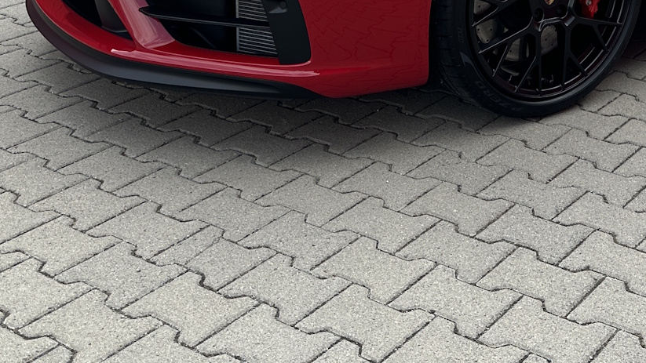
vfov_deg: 17.9
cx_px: 546
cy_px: -164
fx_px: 1045
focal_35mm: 61
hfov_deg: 33.1
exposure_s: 1/1212
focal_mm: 6.86
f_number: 1.78
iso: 80
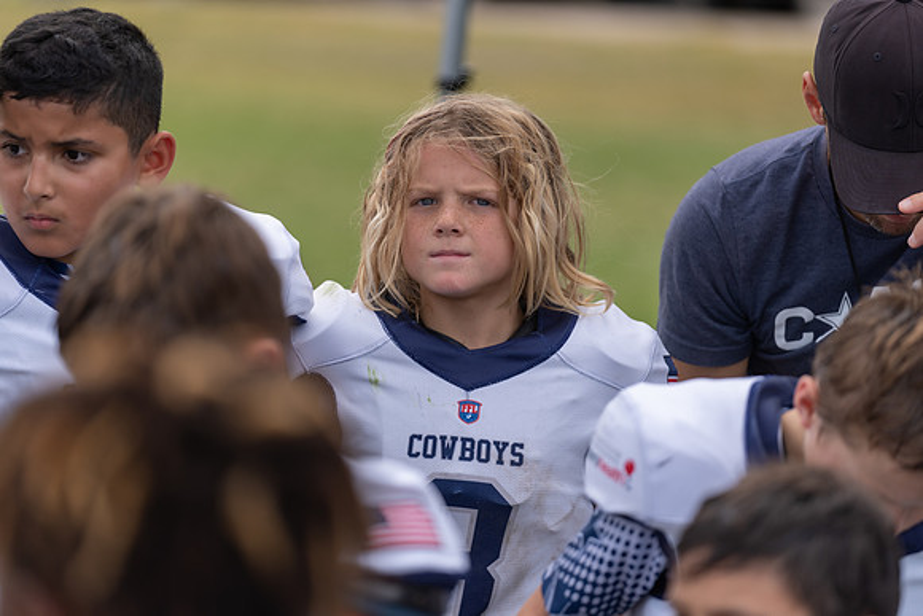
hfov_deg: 12.0
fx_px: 4385
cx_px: 462
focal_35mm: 171
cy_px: 308
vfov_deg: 8.0
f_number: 2.8
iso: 100
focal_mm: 171
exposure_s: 1/640
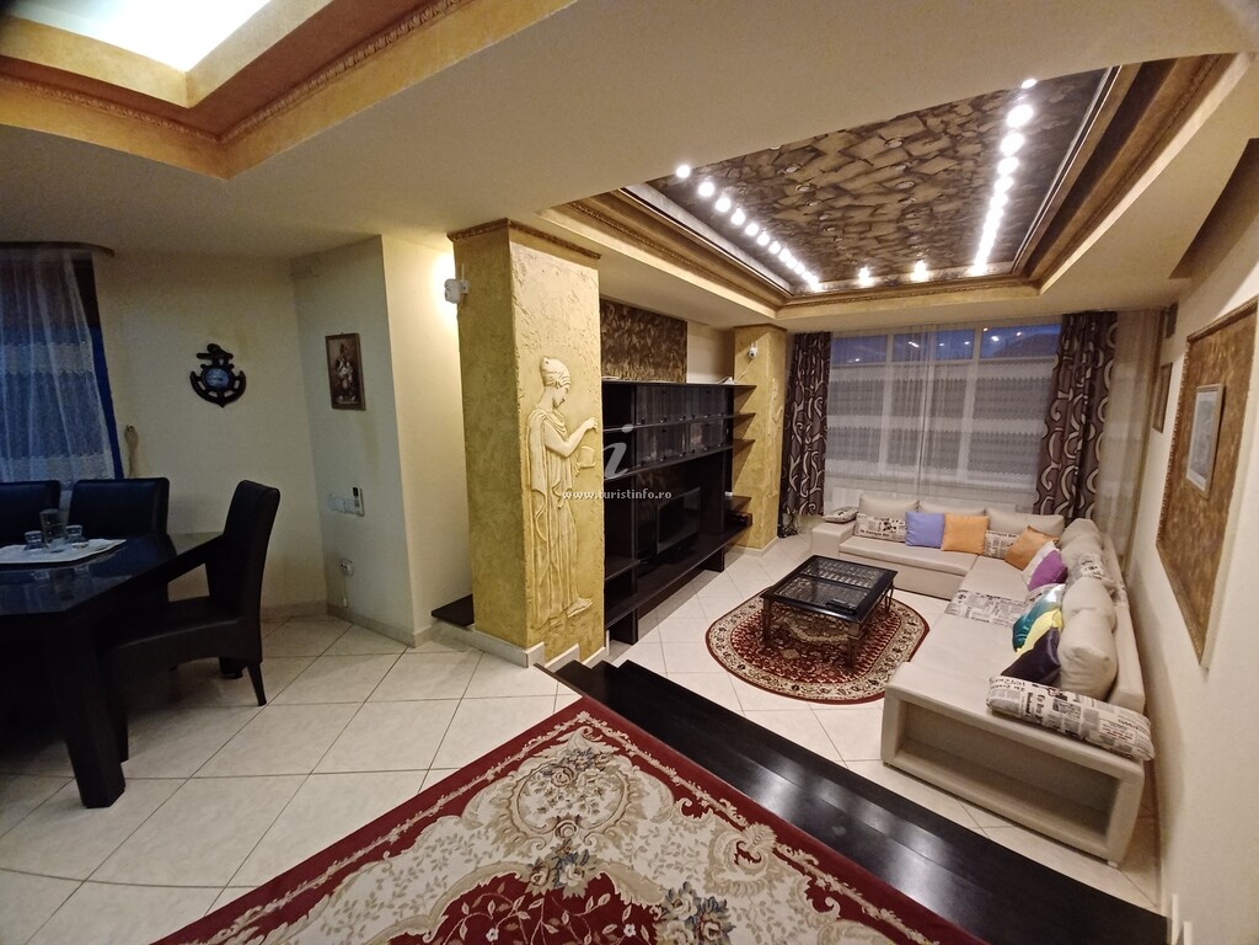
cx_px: 630
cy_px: 472
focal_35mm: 13
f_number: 2.2
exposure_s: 1/33.3
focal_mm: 1.42
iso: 200
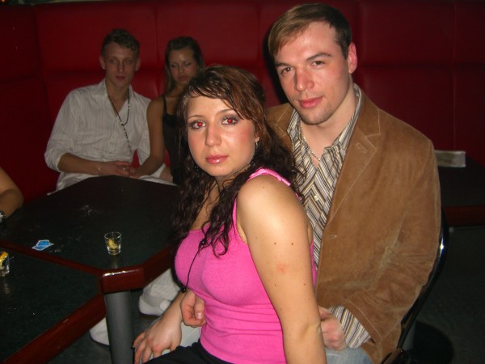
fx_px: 532
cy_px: 182
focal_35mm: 38
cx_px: 242
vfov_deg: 37.7
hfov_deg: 49.0
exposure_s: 1/60
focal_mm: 7.9
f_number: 2.8
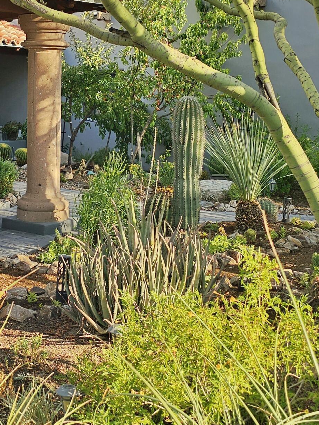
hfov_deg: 25.7
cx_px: 65
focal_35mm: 56
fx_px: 688
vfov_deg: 33.7
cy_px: 113
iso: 10
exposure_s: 1/440
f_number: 1.7
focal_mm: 6.3
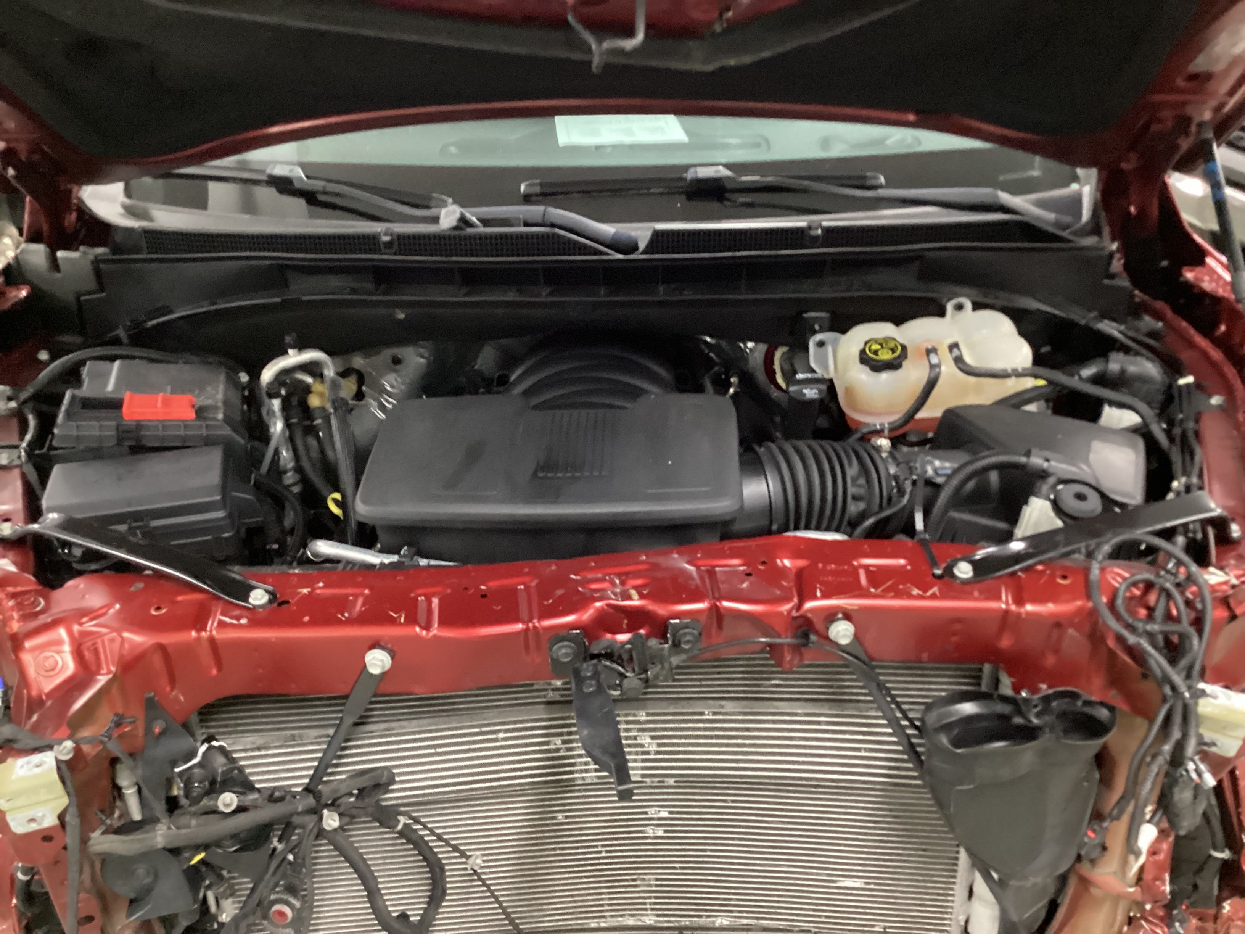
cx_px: 622
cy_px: 467
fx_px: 1115
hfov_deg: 58.4
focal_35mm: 31
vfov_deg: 45.4
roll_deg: +1.1
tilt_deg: -30.6
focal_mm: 3.3
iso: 640
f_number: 2.4
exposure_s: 1/20
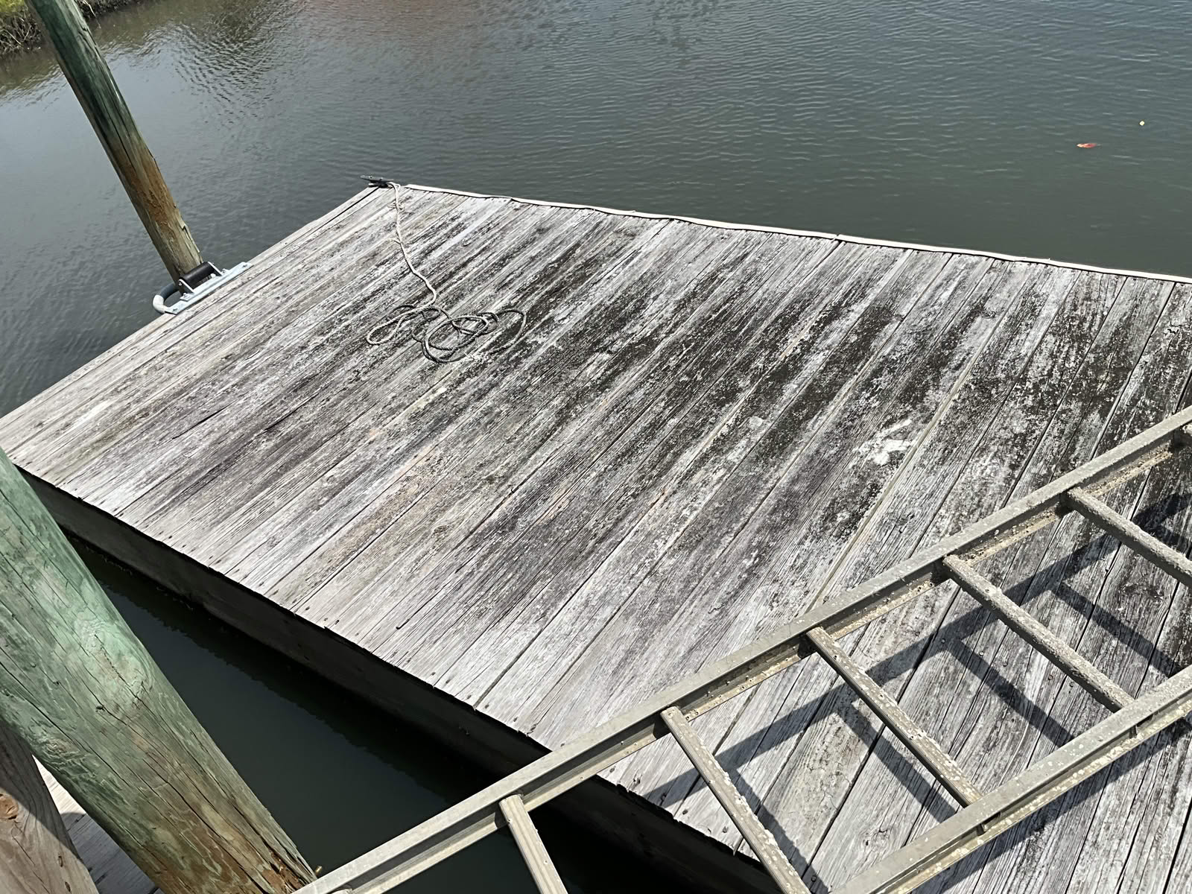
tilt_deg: -35.5
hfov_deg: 61.7
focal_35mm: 29
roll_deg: +13.7
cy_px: 447
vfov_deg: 48.2
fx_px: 999
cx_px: 596
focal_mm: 3
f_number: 1.8
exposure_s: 1/2801
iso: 25
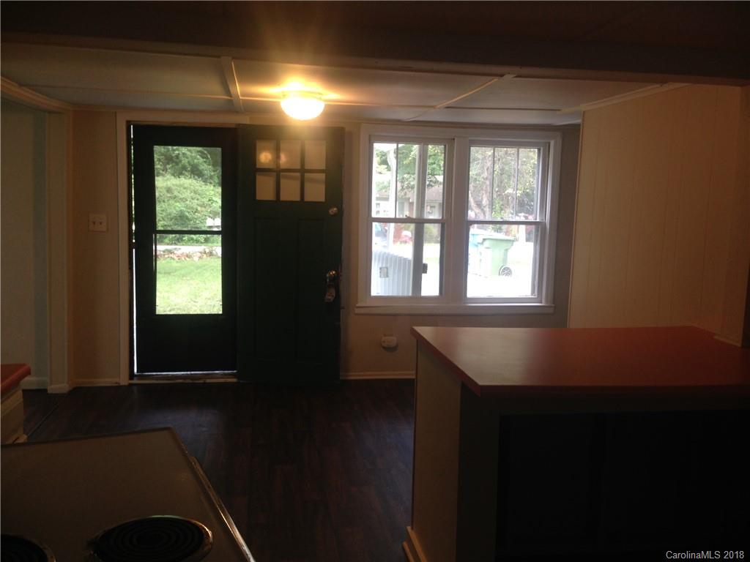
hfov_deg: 55.4
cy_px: 281
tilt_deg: -6.3
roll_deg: +0.5
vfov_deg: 42.9
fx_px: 715
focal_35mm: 33
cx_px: 375
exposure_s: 1/30
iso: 50
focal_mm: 4.12
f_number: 2.4
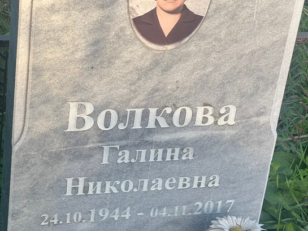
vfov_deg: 13.1
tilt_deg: -31.2
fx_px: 1006
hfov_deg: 17.4
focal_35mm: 113
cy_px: 166
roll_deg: -7.5
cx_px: 136
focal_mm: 9
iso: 32
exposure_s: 1/136
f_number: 2.8
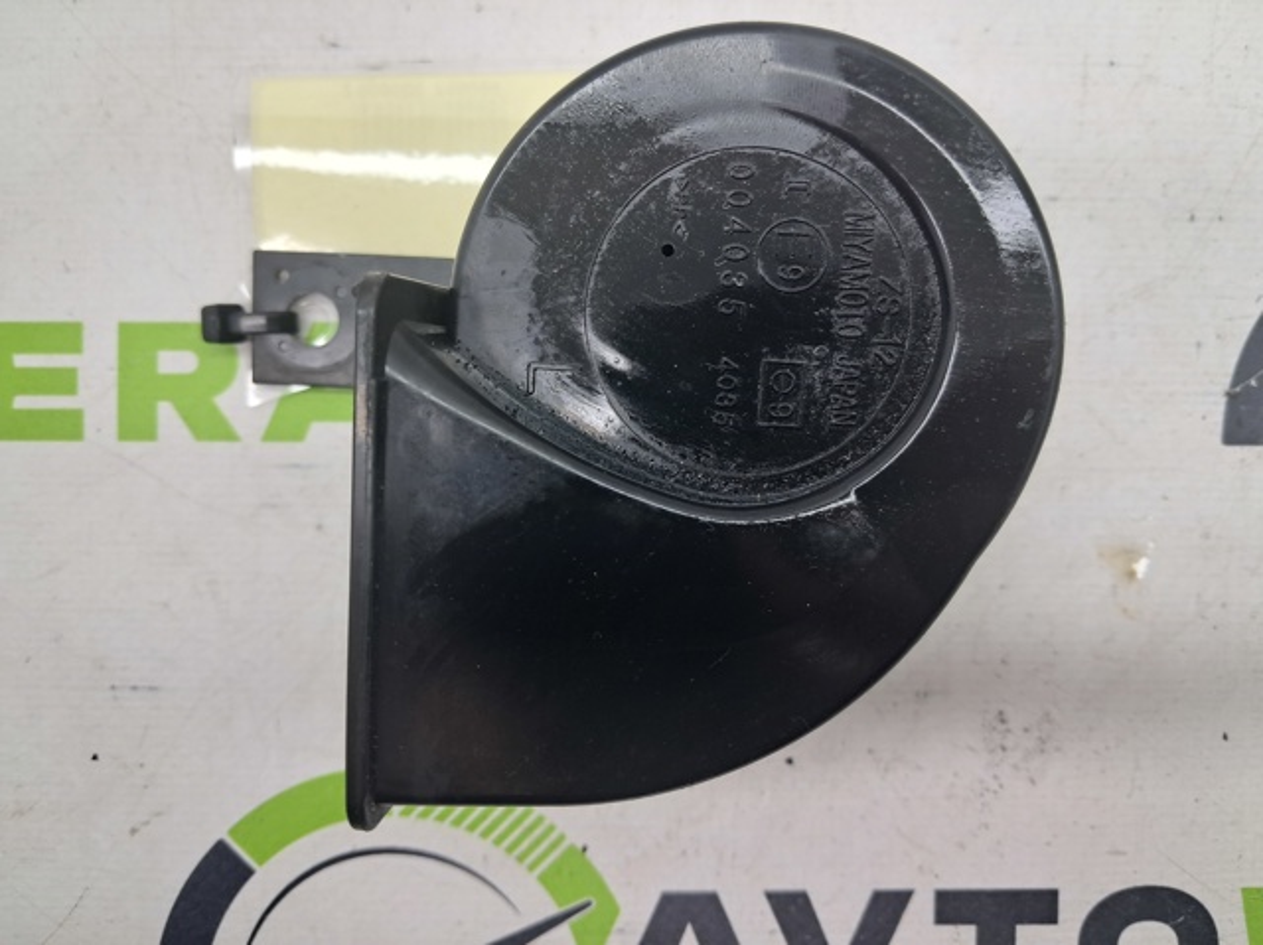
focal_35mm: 27
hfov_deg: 65.4
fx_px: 984
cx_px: 632
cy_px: 472
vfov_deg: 51.3
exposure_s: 1/50
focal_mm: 4
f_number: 1.8
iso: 50
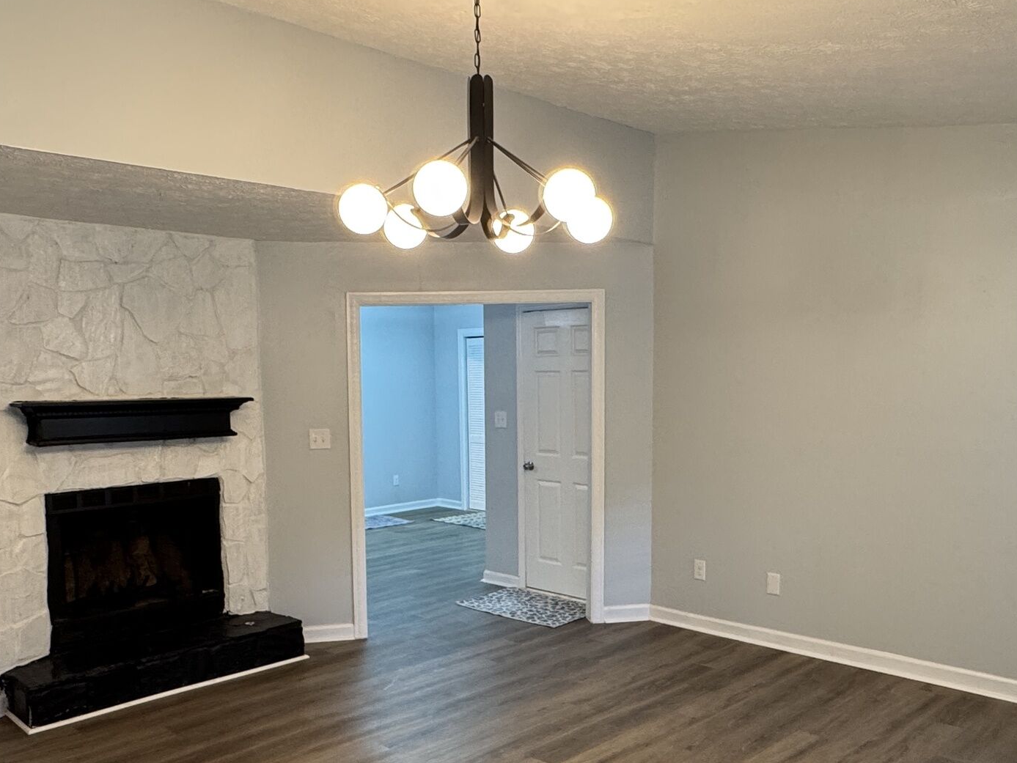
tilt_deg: -7.1
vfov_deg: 45.2
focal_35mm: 31
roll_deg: +0.5
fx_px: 911
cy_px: 459
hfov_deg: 58.3
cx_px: 519
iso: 250
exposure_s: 1/60
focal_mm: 2.22
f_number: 2.2
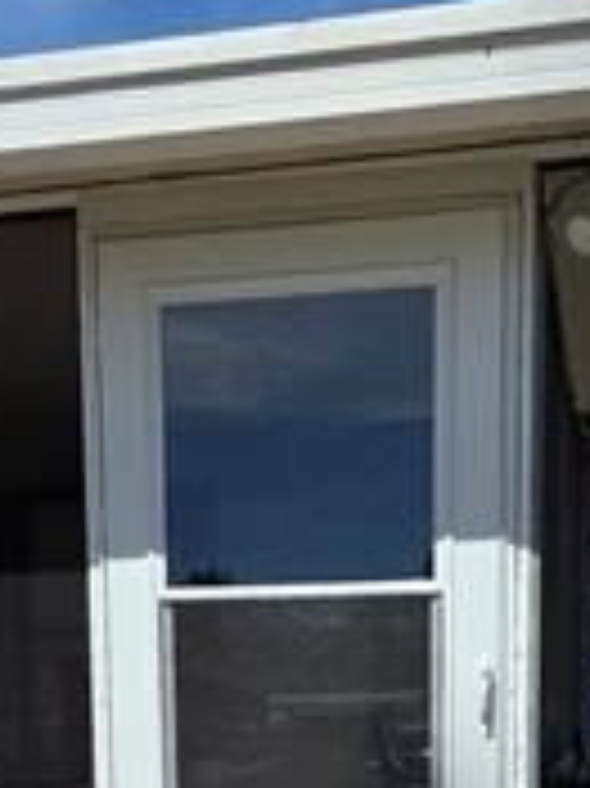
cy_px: 941
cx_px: 329
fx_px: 1297
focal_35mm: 57
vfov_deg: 29.2
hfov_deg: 25.6
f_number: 2.2
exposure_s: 1/3092
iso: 50
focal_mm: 2.2
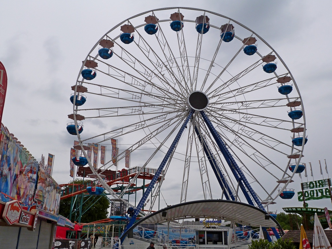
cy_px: 124
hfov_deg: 56.8
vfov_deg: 44.2
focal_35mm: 32
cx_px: 166
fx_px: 307
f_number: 5.6
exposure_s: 1/1300
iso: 100
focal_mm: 5.7
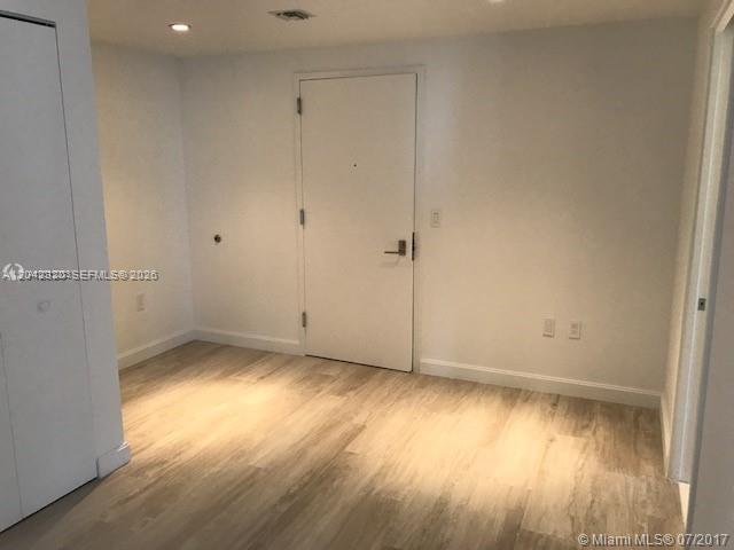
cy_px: 275
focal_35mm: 28
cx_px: 367
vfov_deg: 49.7
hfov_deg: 63.4
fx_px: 594
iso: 40
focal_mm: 3.99
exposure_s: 1/24
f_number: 1.8
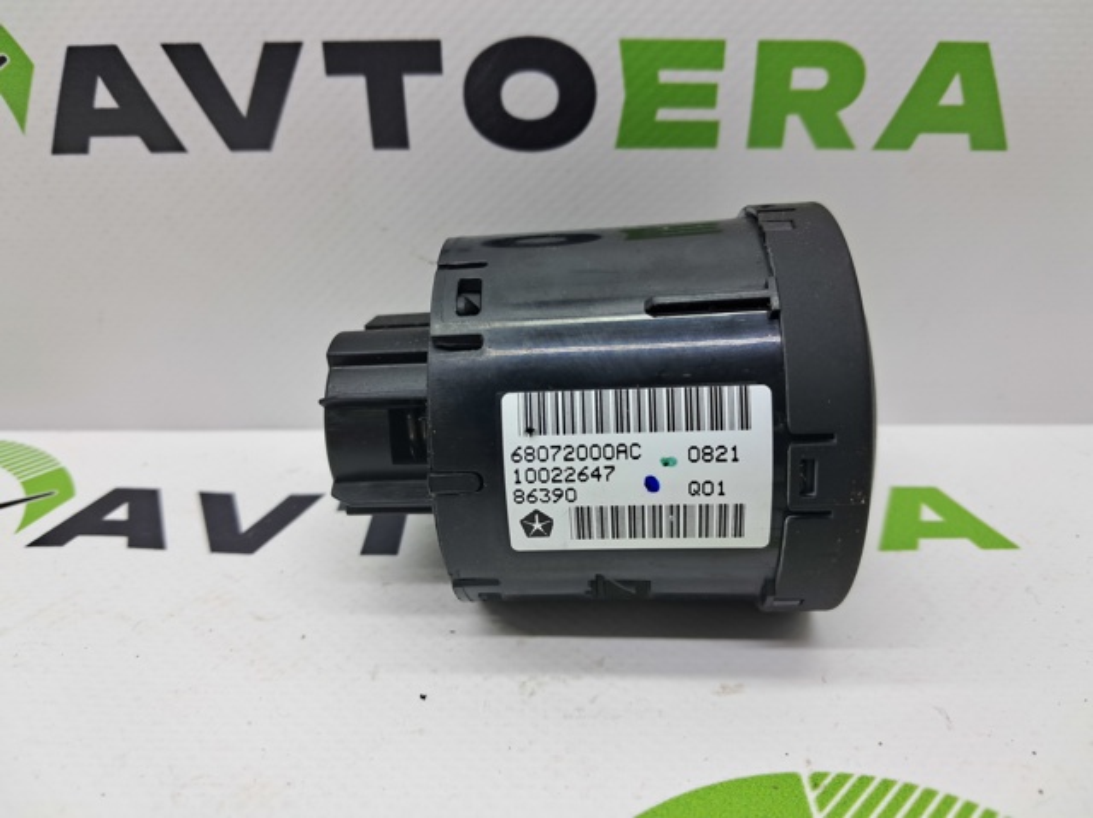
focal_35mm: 27
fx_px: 852
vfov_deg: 51.3
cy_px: 409
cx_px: 546
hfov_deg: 65.4
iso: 50
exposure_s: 1/60
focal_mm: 4
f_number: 1.8
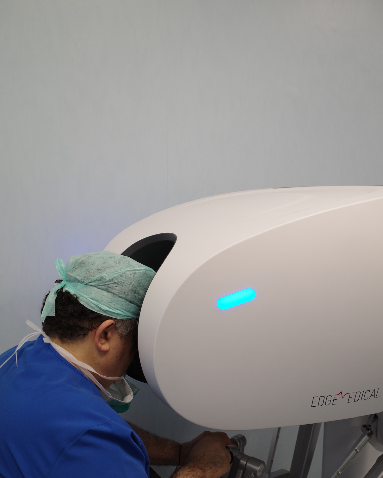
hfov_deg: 37.2
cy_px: 285
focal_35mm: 40
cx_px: 235
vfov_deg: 45.6
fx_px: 567
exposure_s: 1/125
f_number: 2.8
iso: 320
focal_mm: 18.3
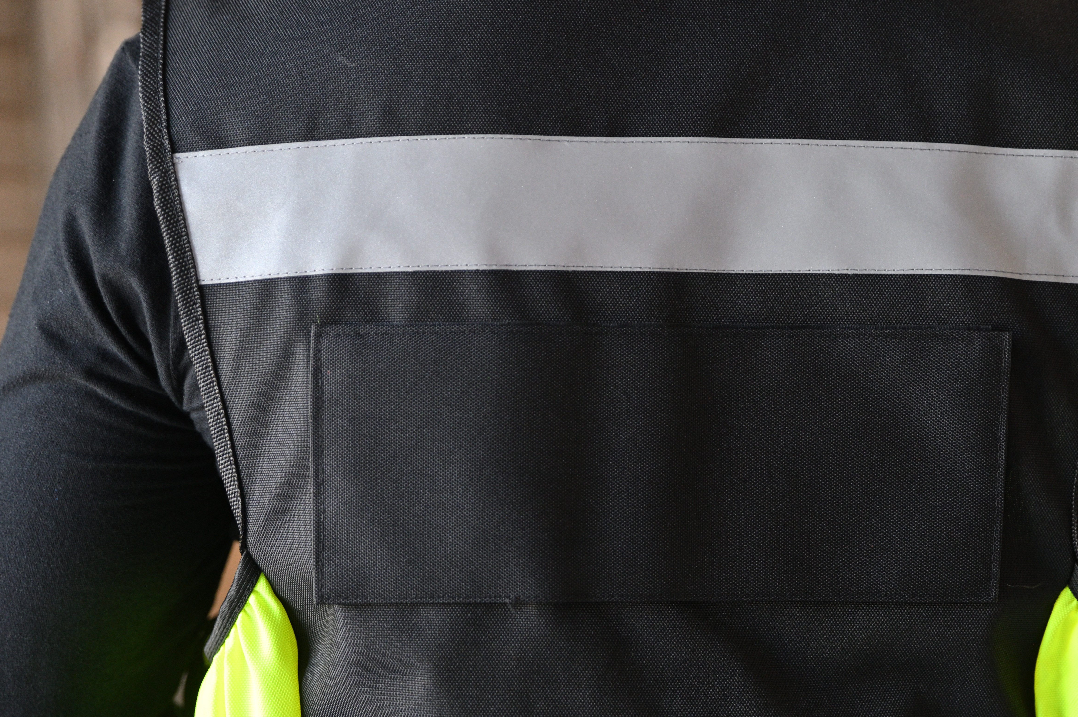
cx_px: 677
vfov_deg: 15.0
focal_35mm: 91
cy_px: 462
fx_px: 2723
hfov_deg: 22.3
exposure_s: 1/250
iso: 800
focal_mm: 70
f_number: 2.8
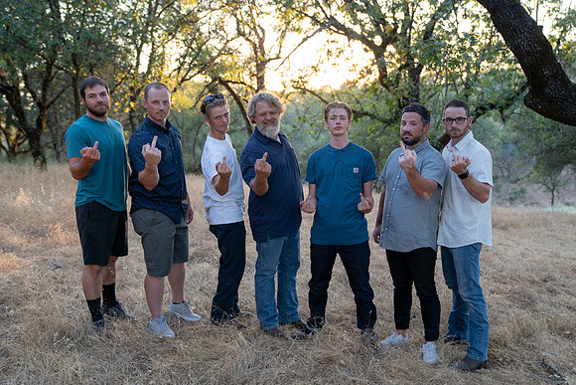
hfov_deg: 55.8
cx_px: 288
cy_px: 192
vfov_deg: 38.9
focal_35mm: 34
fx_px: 544
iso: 200
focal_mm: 34
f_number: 2.8
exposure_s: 1/100
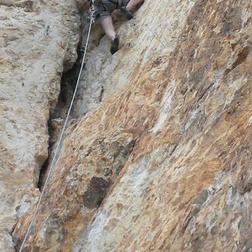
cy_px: -5
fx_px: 1021
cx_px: 70
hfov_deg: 14.0
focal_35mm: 124
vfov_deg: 13.8
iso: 64
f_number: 3.5
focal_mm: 6.6
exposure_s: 1/156
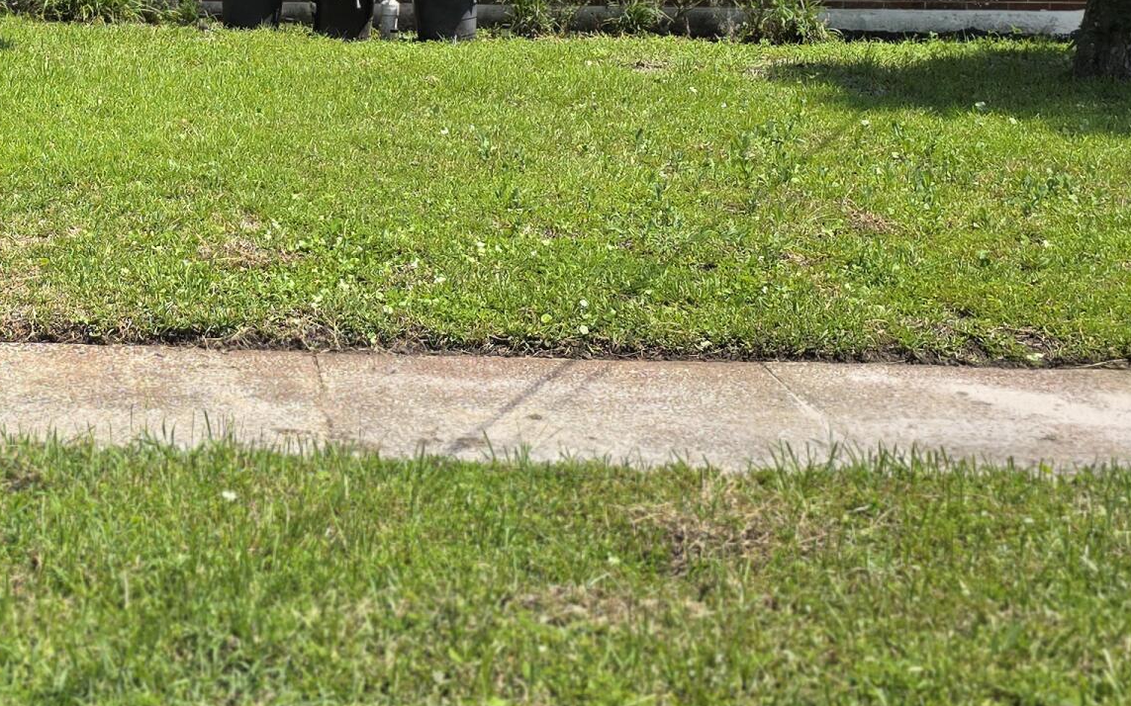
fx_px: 1972
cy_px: -30
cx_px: 77
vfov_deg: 19.6
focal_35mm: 64
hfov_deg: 30.4
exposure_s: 1/609
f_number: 1.7
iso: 12
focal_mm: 6.3
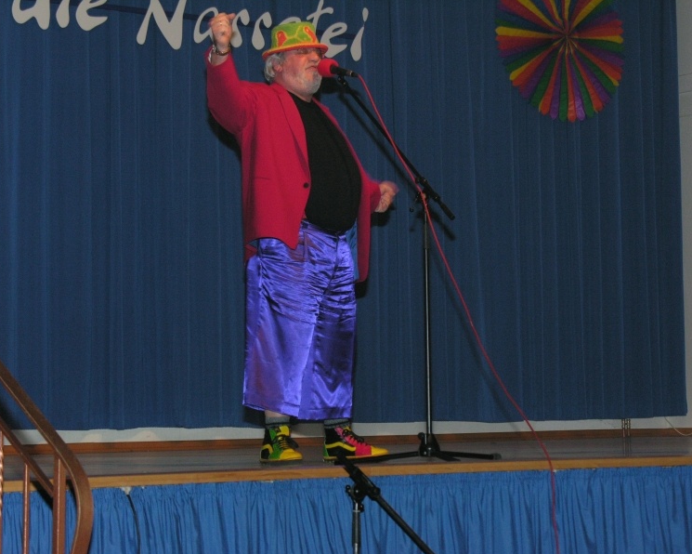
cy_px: 278
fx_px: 2232
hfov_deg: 17.6
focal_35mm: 109
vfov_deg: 14.1
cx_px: 328
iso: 200
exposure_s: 1/60.1
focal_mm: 26.5
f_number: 4.2
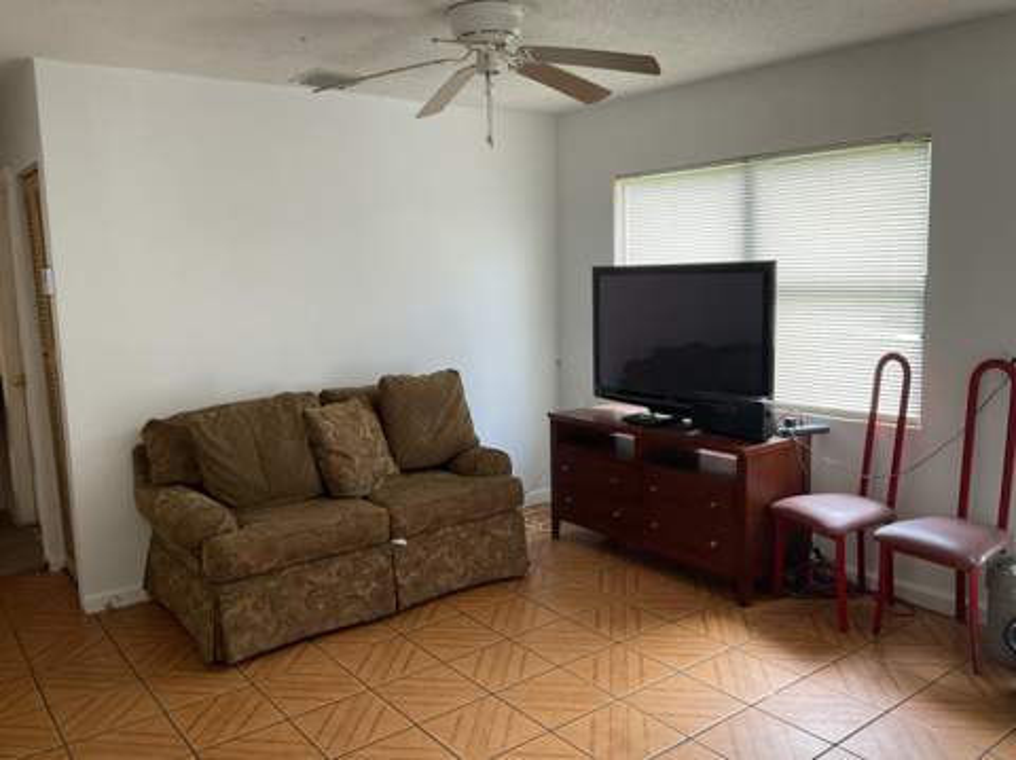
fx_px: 850
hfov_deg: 61.7
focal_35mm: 29
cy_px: 380
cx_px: 508
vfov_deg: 48.2
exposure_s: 1/60
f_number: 1.8
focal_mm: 3
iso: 100
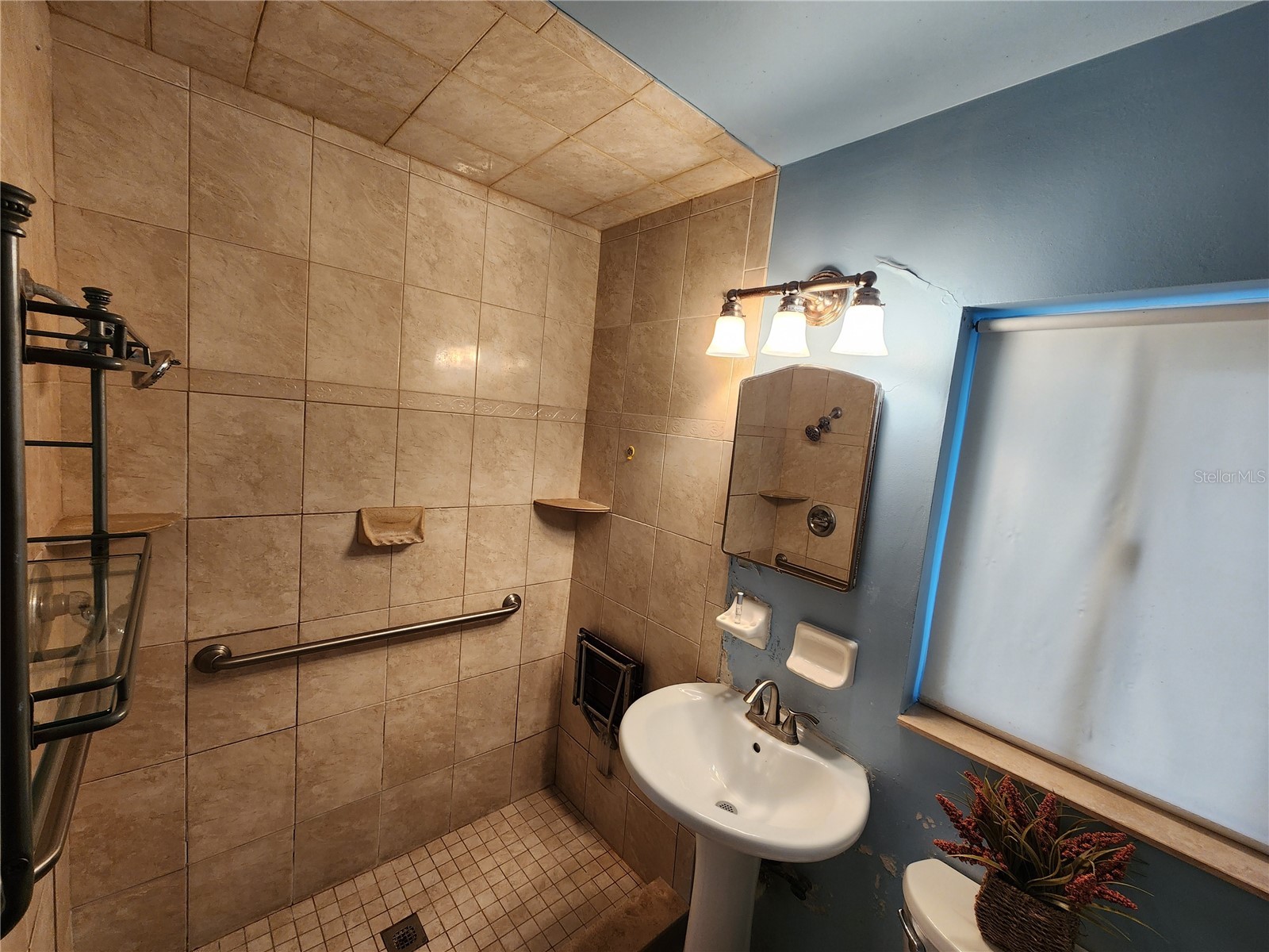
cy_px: 476
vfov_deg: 89.9
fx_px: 477
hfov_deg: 106.2
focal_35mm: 13
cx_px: 634
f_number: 2.2
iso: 125
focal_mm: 2.2
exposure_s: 1/60
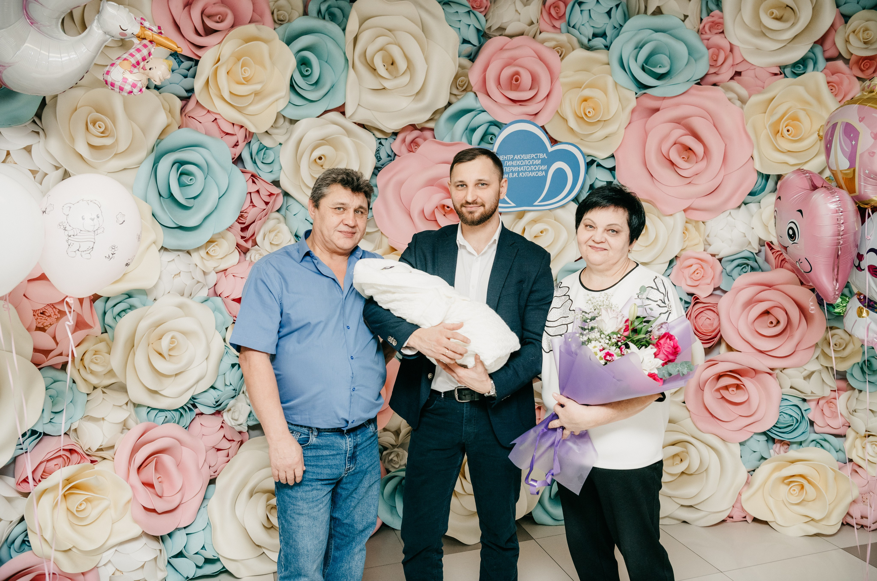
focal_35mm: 32
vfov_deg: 40.4
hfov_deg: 58.2
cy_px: 285
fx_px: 788
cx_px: 443
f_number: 4.5
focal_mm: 32
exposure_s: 1/160
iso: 320
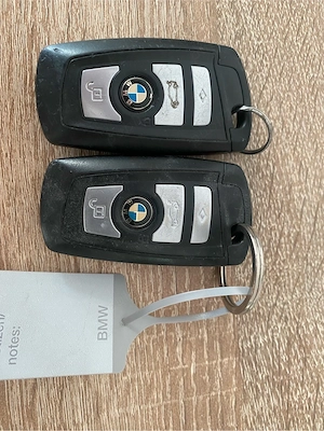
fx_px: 312
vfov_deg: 69.4
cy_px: 216
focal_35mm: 25
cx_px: 162
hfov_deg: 54.9
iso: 500
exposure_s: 1/60
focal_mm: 4.25
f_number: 1.8
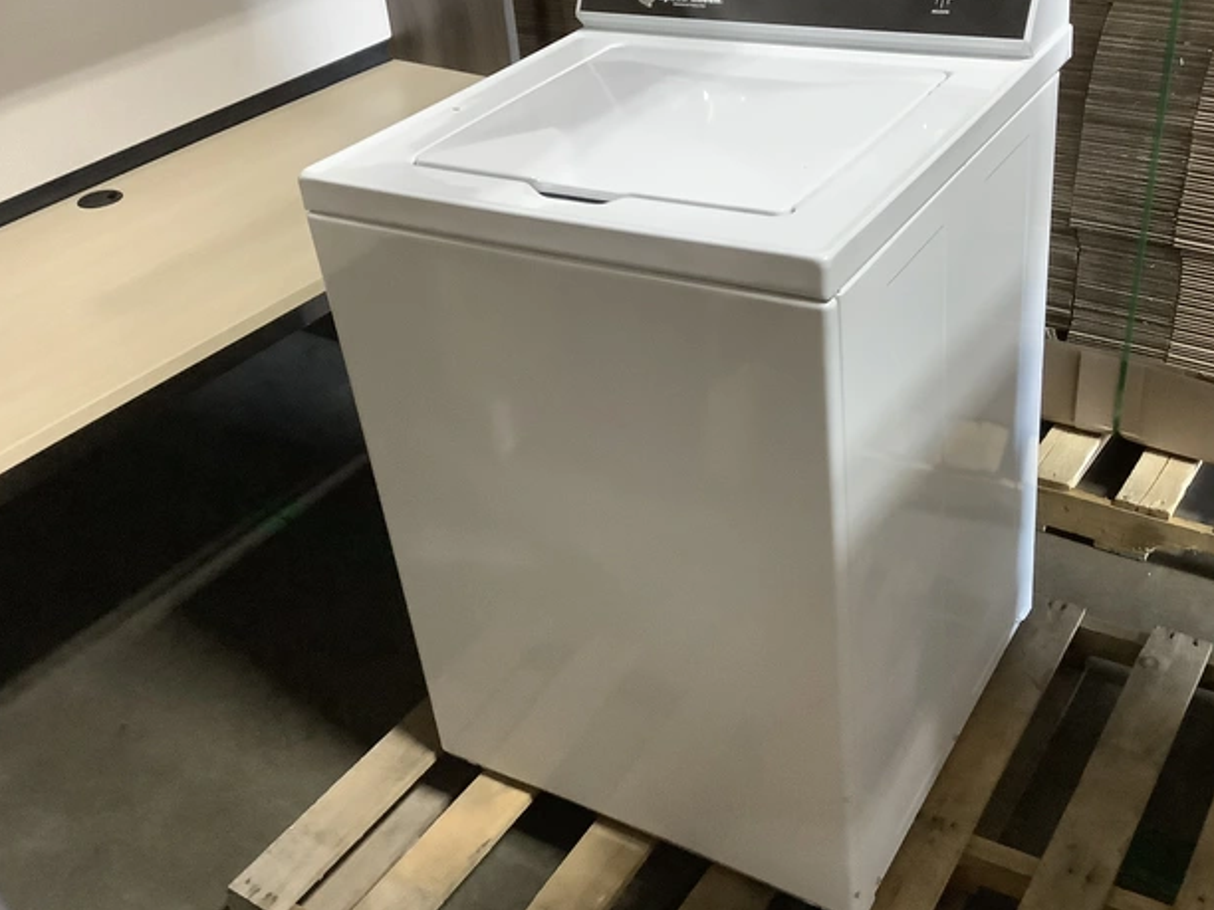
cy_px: 394
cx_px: 686
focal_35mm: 38
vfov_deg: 37.7
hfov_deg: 48.8
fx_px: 1333
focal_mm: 3.3
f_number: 2.4
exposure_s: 1/25
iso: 640
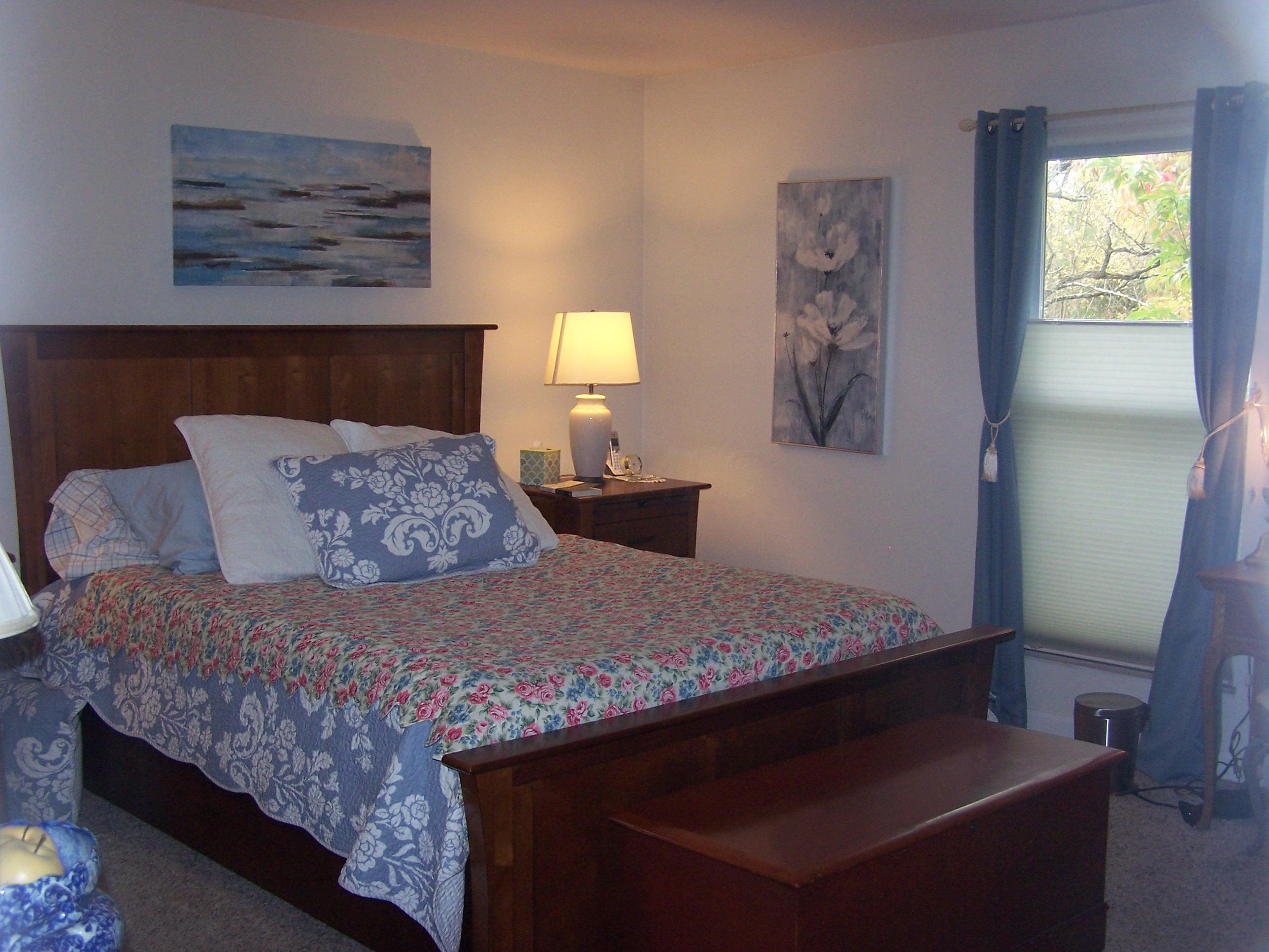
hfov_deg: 49.0
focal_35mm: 38
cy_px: 476
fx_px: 1393
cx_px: 634
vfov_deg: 37.7
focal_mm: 6.3
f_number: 2.8
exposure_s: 1/60
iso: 140
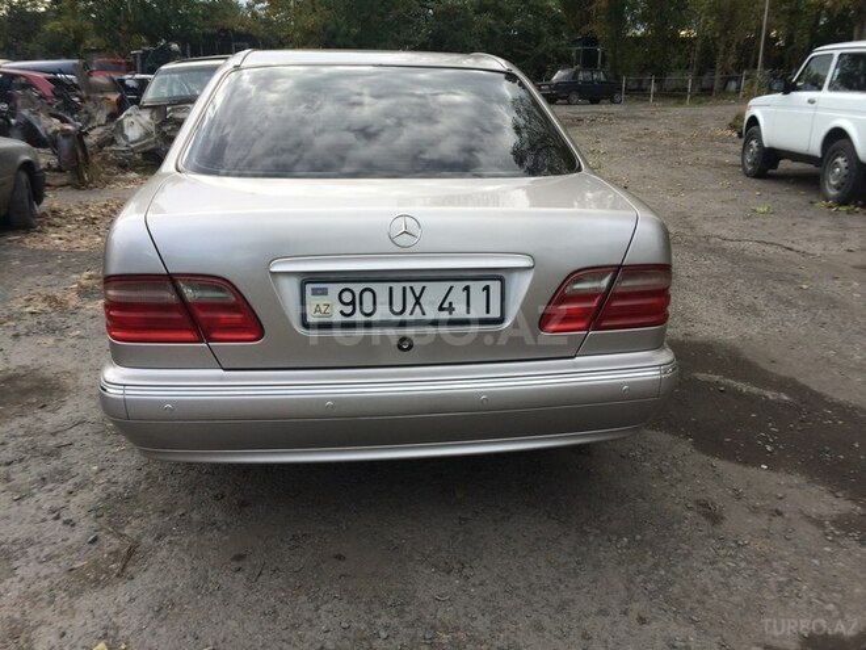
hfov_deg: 61.7
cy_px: 325
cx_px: 433
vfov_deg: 48.2
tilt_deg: -19.0
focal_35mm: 29
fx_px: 726
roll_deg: +1.2
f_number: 2.2
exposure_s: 1/855
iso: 32
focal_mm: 4.15
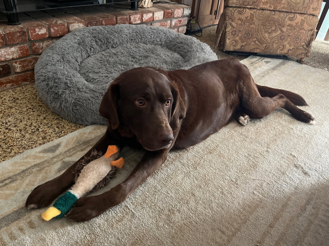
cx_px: 164
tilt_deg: -37.1
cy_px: 123
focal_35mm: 26
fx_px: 247
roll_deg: -5.7
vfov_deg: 53.1
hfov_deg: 67.3
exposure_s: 1/26
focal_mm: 5.1
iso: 500
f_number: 1.6
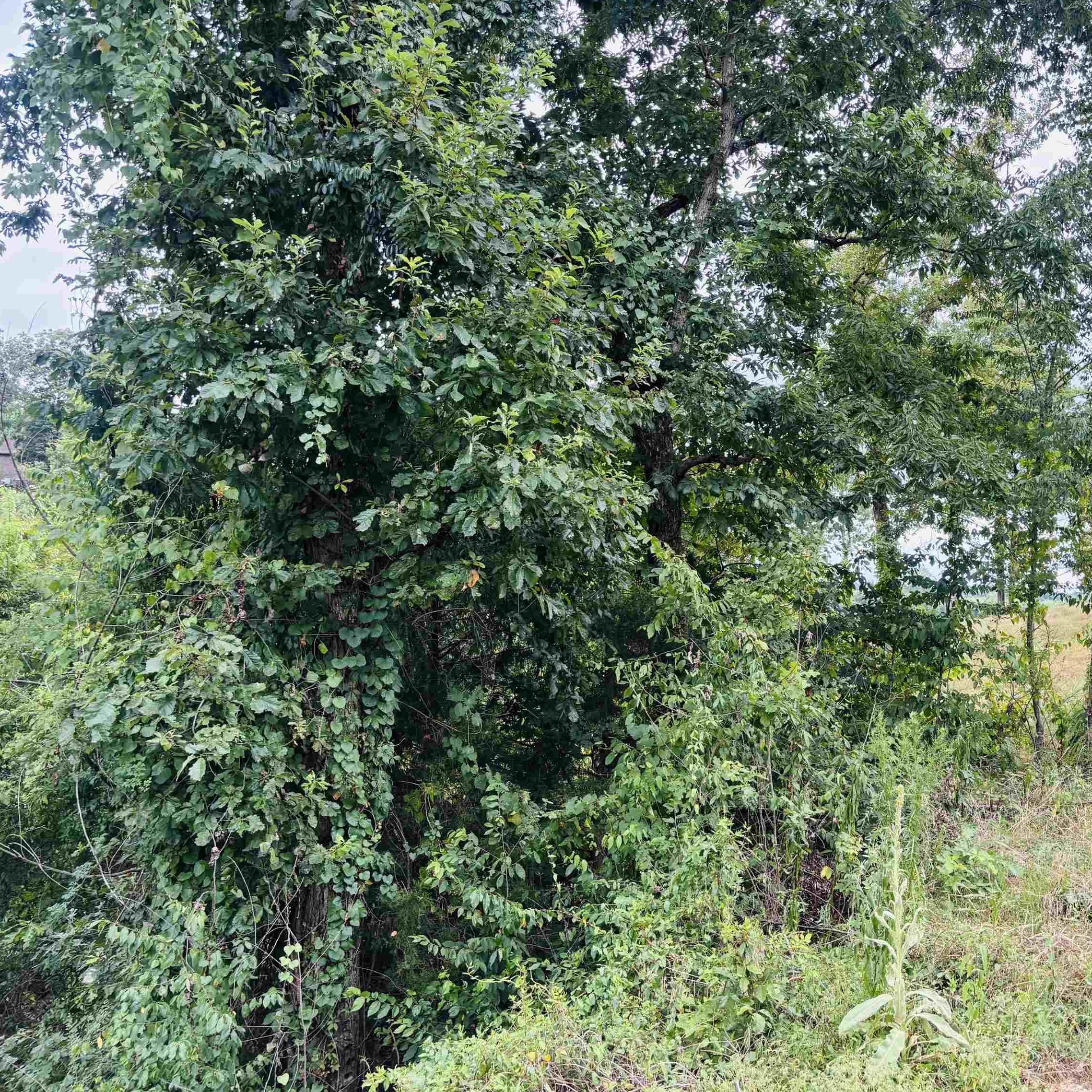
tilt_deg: +4.3
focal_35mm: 31
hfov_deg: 51.8
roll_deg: -2.3
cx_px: 704
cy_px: 547
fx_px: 1106
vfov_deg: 52.5
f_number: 1.6
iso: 64
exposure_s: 1/134
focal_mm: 5.96
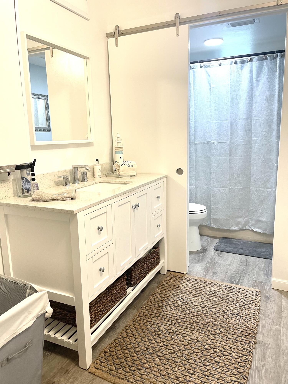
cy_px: 192
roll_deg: +2.1
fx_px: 288
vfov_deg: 67.3
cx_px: 144
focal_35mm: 26
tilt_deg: -10.4
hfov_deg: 53.1
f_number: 1.6
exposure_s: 1/60
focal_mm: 4.2
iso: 80
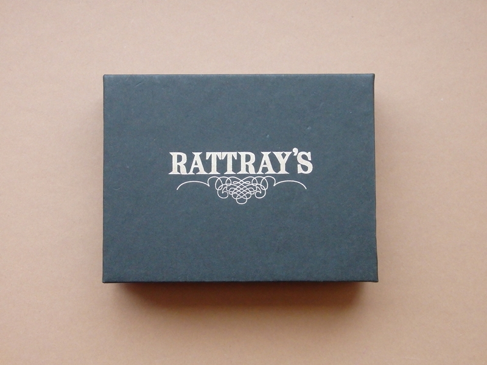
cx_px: 244
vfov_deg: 20.2
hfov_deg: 26.7
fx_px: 1027
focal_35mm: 73
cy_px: 182
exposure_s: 1/40
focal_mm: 13.1
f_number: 4.5
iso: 1000
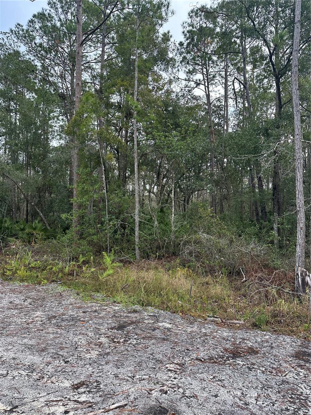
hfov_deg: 56.8
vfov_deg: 71.6
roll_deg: +0.9
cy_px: 208
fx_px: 287
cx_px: 156
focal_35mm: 24
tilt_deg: +3.4
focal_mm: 6.86
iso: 80
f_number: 1.78
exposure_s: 1/604
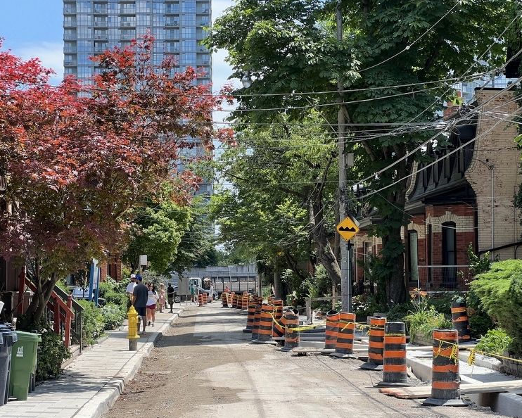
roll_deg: +0.9
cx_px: 247
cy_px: 210
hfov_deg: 23.6
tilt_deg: +4.3
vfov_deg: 19.0
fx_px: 1252
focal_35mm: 81
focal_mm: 9
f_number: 2.8
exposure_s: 1/315
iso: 32
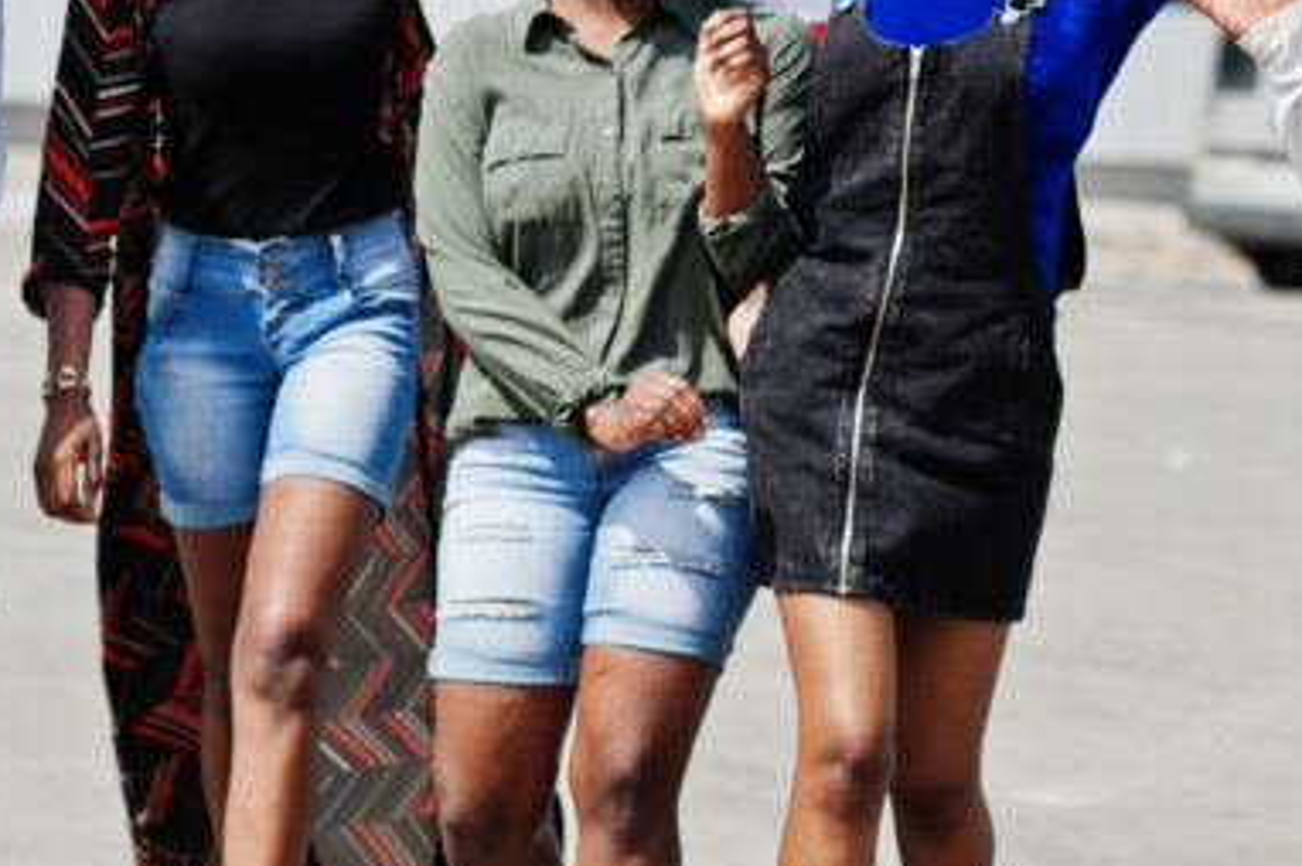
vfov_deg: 7.7
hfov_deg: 11.6
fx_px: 6432
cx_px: 719
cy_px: -3
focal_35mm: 178
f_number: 3.5
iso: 200
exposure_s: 1/2500
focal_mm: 85
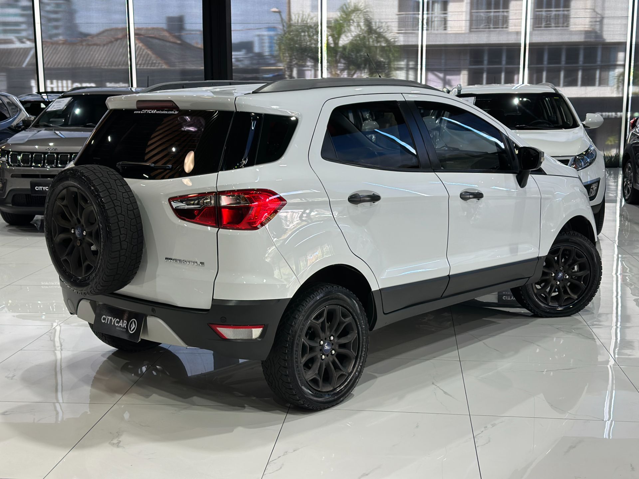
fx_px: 886
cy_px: 240
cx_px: 320
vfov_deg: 30.3
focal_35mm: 48
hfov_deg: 39.7
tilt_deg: -9.9
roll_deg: +0.2
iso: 100
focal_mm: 6.86
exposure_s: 1/120
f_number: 1.78
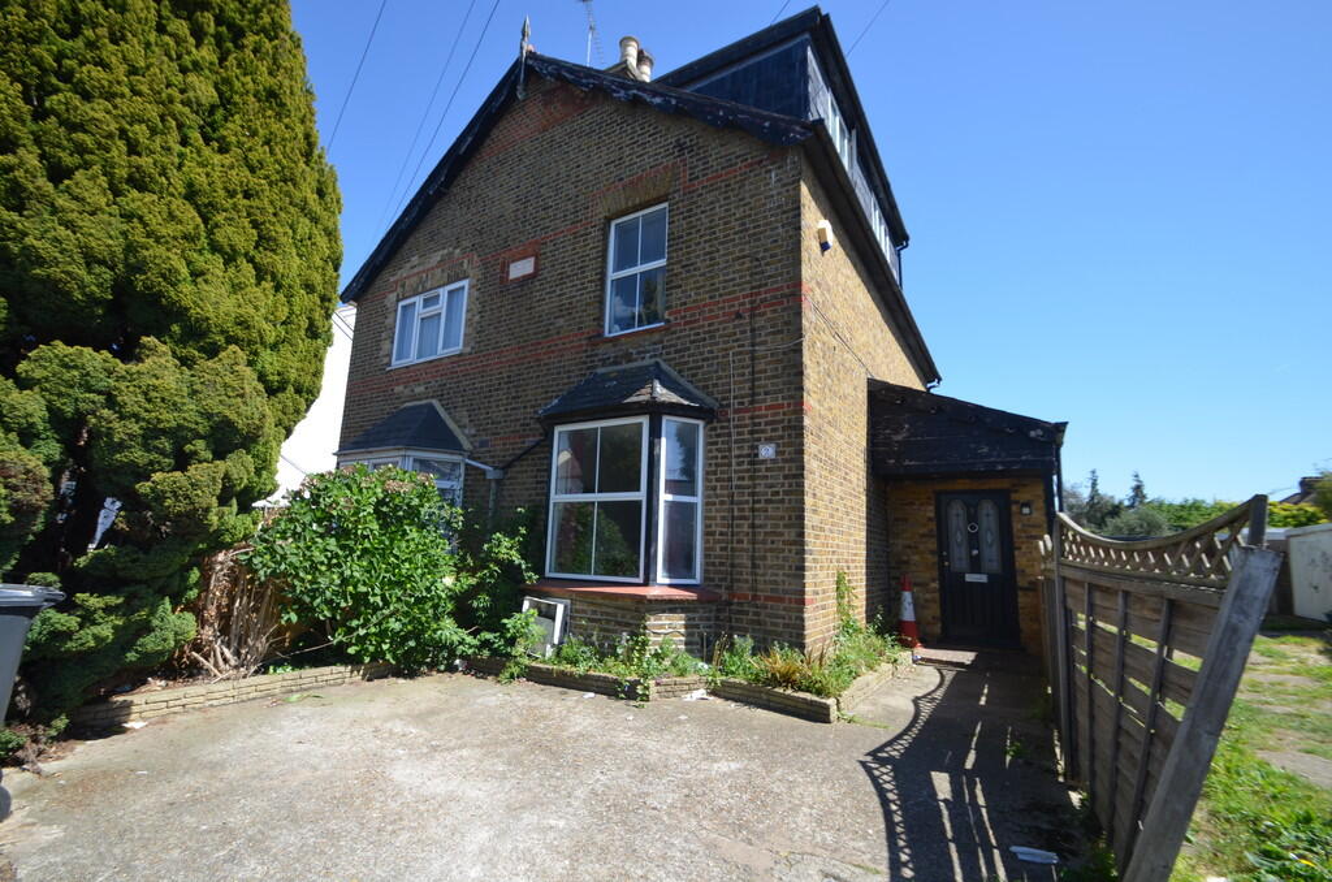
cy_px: 441
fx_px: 554
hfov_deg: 100.5
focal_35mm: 15
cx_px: 666
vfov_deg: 77.1
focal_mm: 10
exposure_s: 1/250
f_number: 8
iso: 180
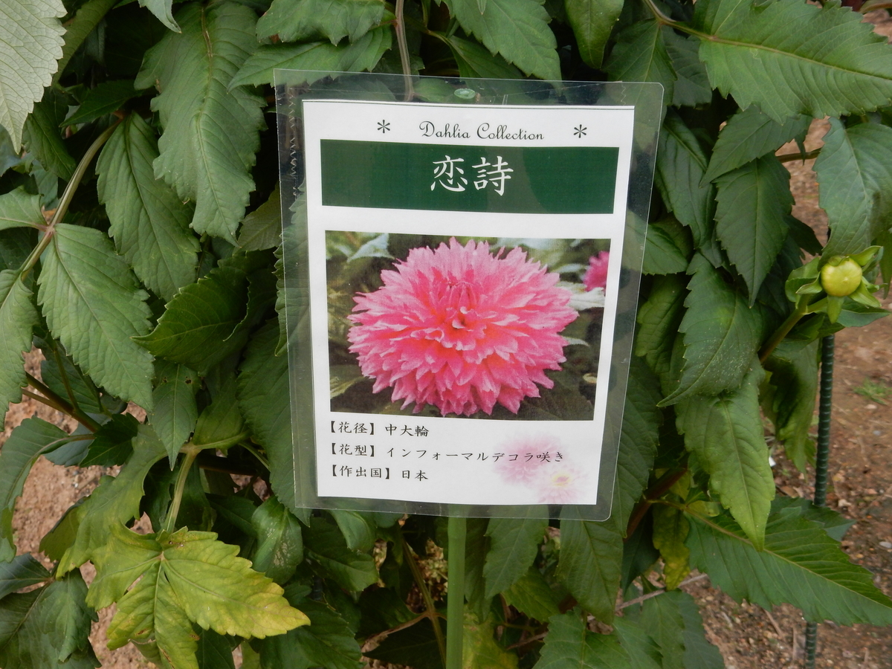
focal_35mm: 51
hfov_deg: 37.5
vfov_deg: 28.6
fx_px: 1314
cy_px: 334
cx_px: 446
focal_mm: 9
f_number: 4.5
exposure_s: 1/250
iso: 200
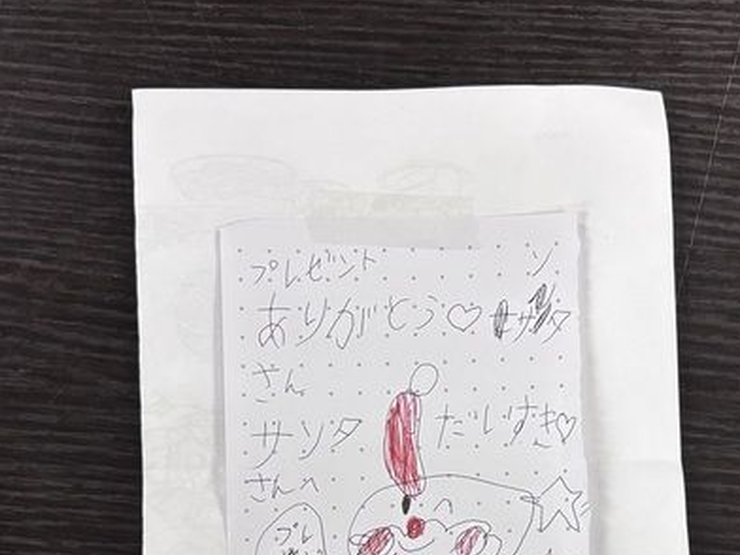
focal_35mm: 54
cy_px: 475
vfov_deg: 26.3
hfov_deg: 35.5
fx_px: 1154
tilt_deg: -84.4
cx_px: 403
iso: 160
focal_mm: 5.96
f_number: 1.6
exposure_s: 1/60
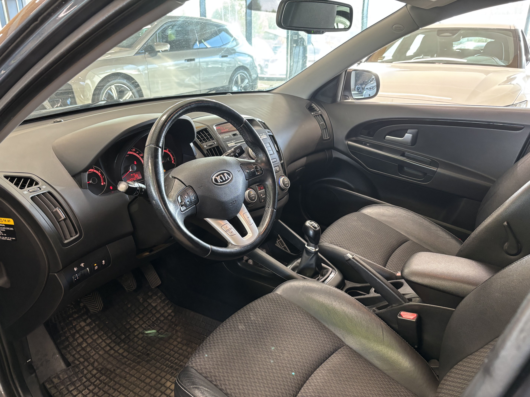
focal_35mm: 26
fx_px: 398
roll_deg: -0.6
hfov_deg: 67.3
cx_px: 265
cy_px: 198
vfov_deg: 53.1
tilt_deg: -21.2
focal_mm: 5.96
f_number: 1.6
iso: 200
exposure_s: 1/60
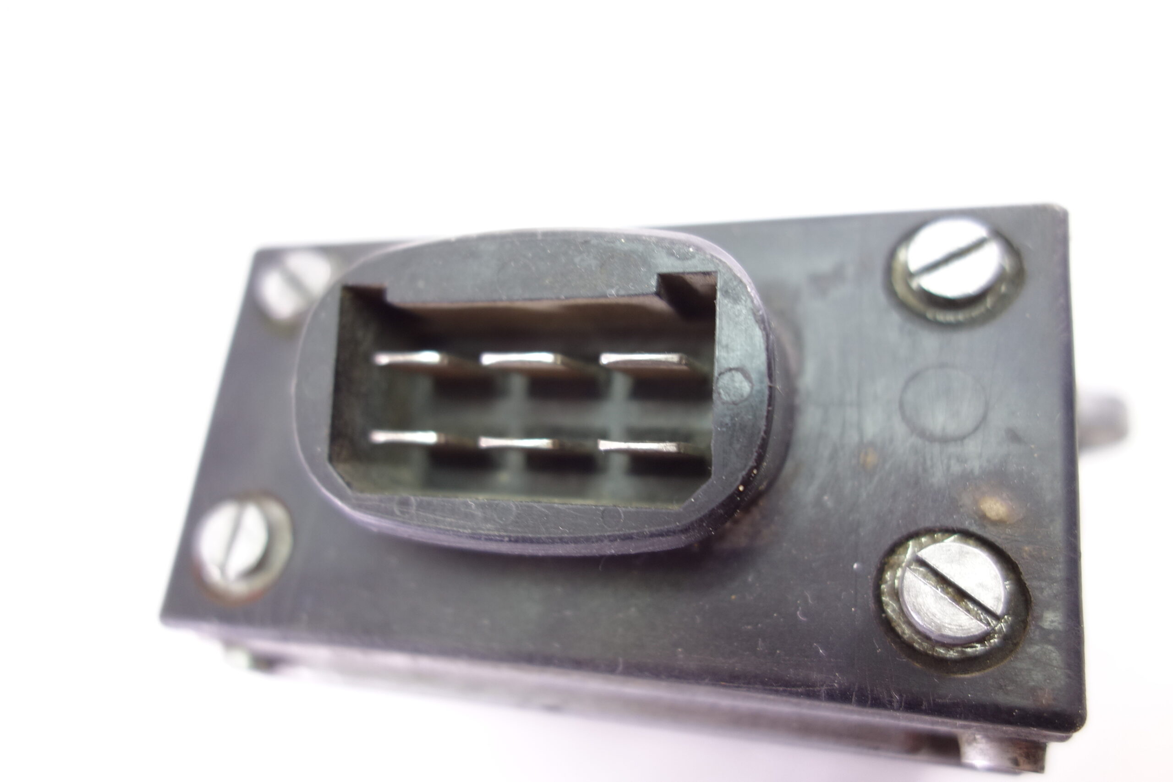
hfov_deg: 65.5
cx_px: 586
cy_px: 391
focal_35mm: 28
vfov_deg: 46.4
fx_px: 912
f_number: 2.2
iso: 250
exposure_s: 1/40
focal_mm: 10.4
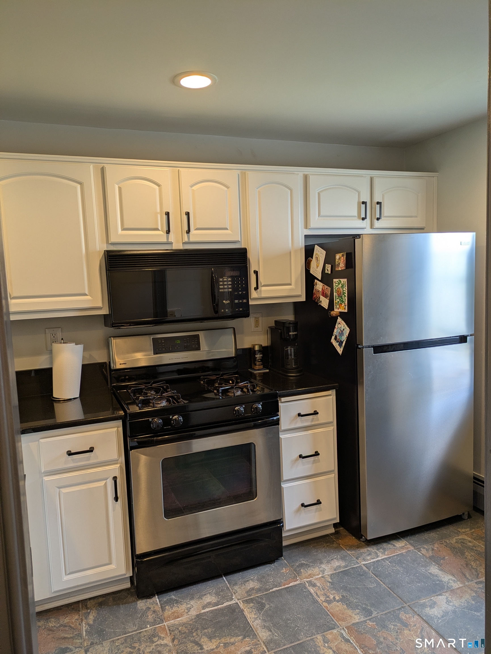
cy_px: 327
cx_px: 246
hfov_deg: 54.9
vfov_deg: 69.4
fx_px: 472
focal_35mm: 25
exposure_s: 1/60
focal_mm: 5.43
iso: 54
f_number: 1.89
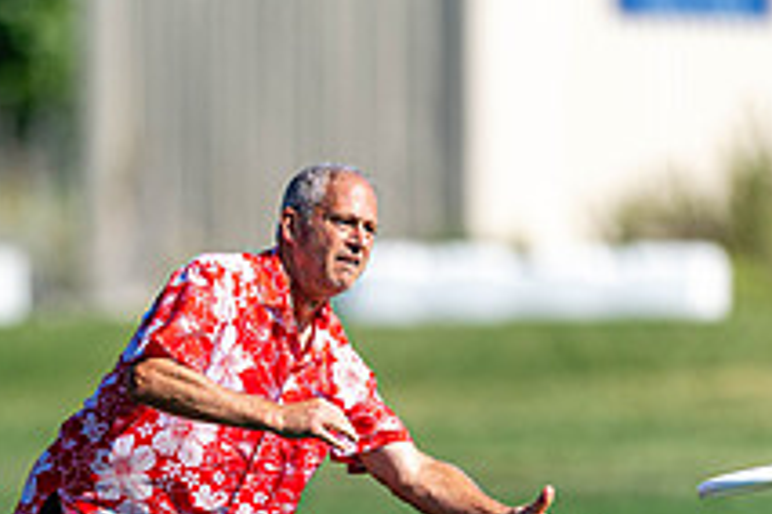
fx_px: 23308
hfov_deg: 1.9
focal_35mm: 1087
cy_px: 548
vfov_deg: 1.3
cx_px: 326
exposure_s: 1/2000
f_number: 2.8
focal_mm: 400
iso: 100
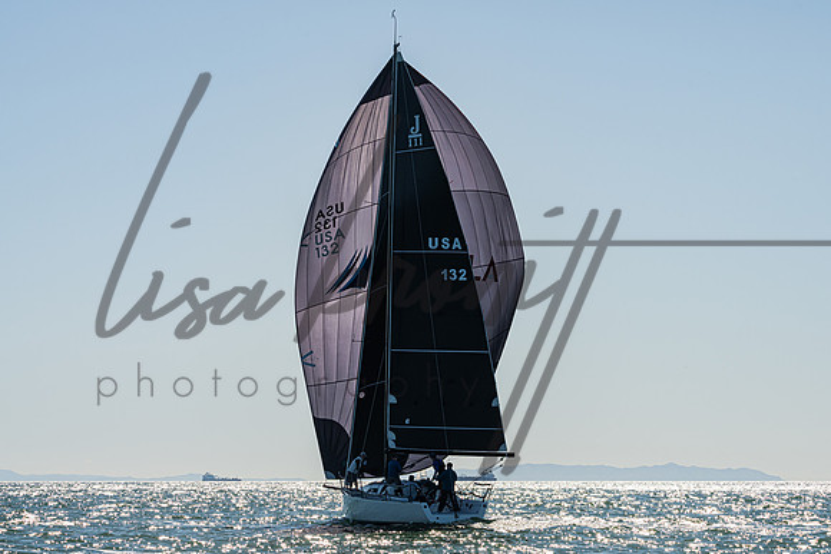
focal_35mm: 140
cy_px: 277
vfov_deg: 9.8
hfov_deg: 14.6
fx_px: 3240
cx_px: 416
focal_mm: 130
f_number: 11
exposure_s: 1/1600
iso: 400
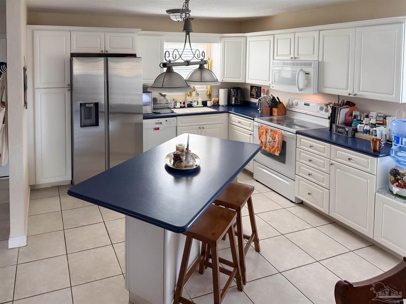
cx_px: 203
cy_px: 152
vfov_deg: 56.8
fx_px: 281
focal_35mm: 24
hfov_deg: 71.6
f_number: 1.8
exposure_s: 1/120
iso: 400
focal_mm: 6.76
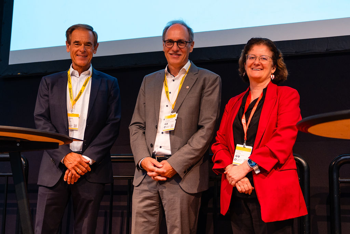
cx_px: 152
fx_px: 547
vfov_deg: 24.2
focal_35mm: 56
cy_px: 111
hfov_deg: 35.5
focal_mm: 32
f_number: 2.8
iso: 640
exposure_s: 1/160
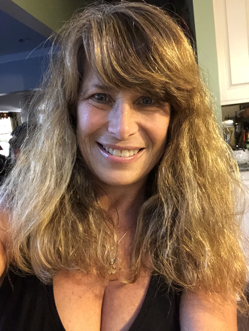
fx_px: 307
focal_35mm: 32
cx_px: 124
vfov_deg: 56.8
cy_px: 166
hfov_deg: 44.2
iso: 640
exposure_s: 1/24
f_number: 2.2
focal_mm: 2.87
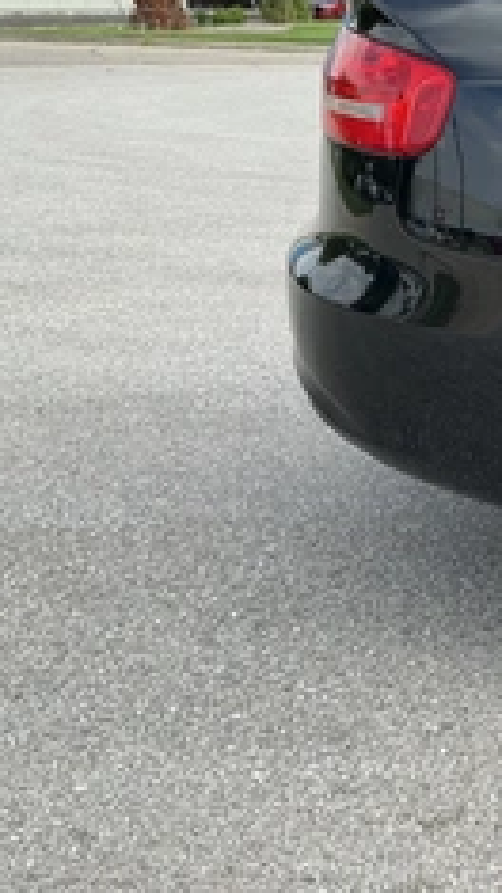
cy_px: 338
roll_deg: -1.0
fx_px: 1232
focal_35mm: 52
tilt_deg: -13.1
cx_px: 669
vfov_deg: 39.6
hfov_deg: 20.8
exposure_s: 1/657
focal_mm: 3
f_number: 1.8
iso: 25
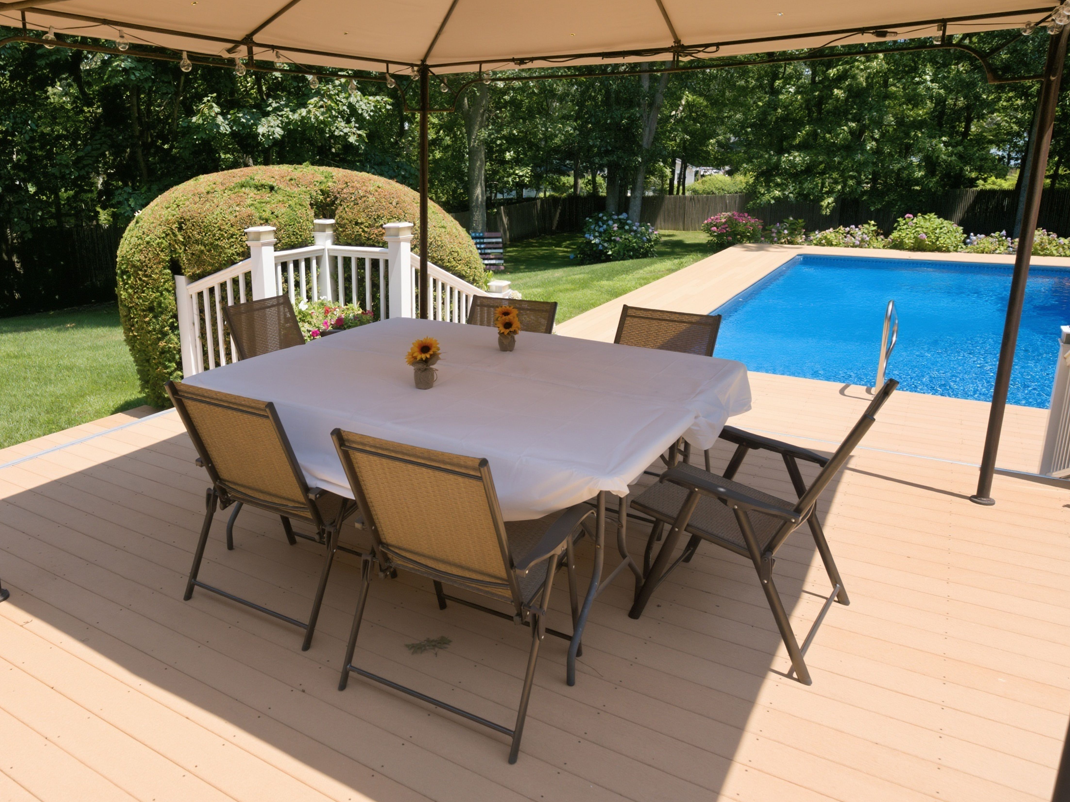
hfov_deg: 65.1
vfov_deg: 52.1
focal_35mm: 26
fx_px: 818
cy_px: 354
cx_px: 381
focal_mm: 17.3
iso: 100
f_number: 4.5
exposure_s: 1/500
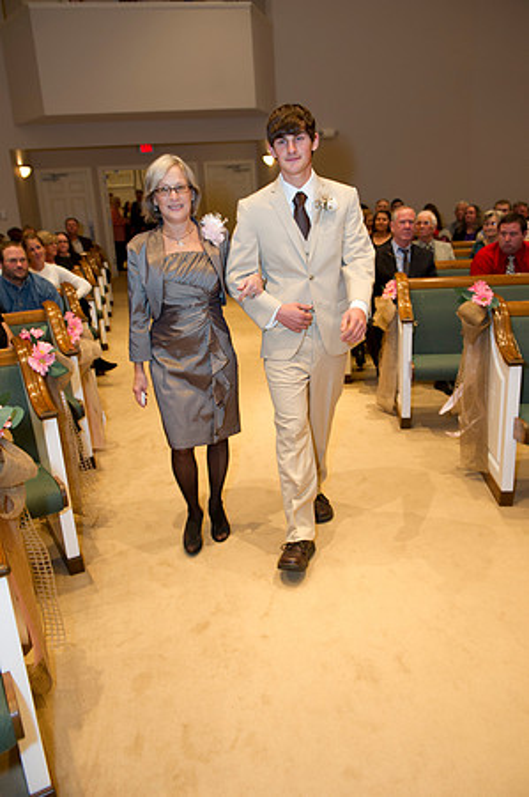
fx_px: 641
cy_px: 398
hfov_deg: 44.9
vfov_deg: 63.7
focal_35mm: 29
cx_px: 264
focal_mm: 29
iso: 1250
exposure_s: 1/80
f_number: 4
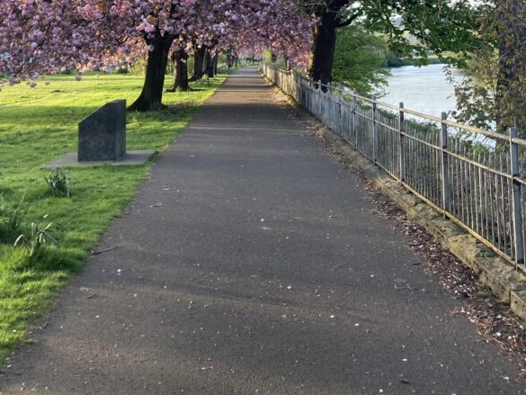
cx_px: 251
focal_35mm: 49
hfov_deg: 38.9
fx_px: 745
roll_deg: +1.3
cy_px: -58
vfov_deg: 26.9
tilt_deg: +10.4
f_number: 1.8
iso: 25
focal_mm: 3.99
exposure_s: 1/121
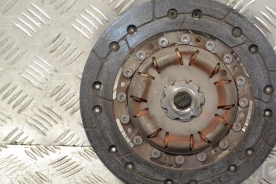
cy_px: 92
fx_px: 690
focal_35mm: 90
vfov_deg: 15.2
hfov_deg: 22.6
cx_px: 172
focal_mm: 46
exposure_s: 1/160
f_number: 6.3
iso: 3200
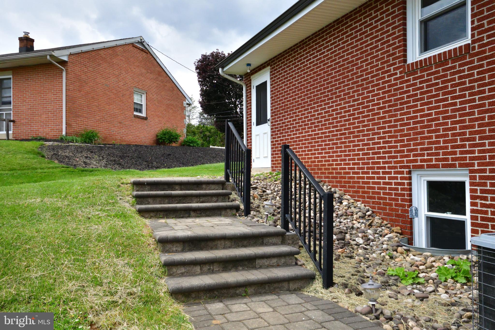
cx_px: 248
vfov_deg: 43.6
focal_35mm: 30
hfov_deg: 61.9
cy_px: 165
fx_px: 412
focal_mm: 20
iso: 2000
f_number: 5.6
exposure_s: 1/6400
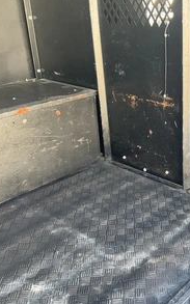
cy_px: 150
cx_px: 177
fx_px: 348
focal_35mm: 42
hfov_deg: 29.1
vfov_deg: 47.2
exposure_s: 1/67
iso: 64
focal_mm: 3
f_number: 1.8
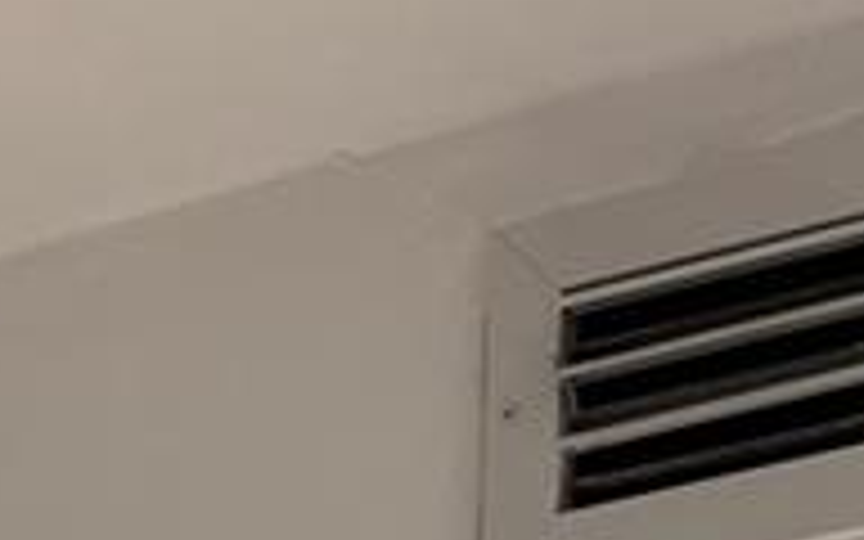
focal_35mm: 172
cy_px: 2520
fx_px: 4050
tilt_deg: -11.0
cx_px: -567
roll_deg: -0.6
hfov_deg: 11.5
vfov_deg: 5.8
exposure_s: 1/120
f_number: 1.6
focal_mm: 5.96
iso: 50
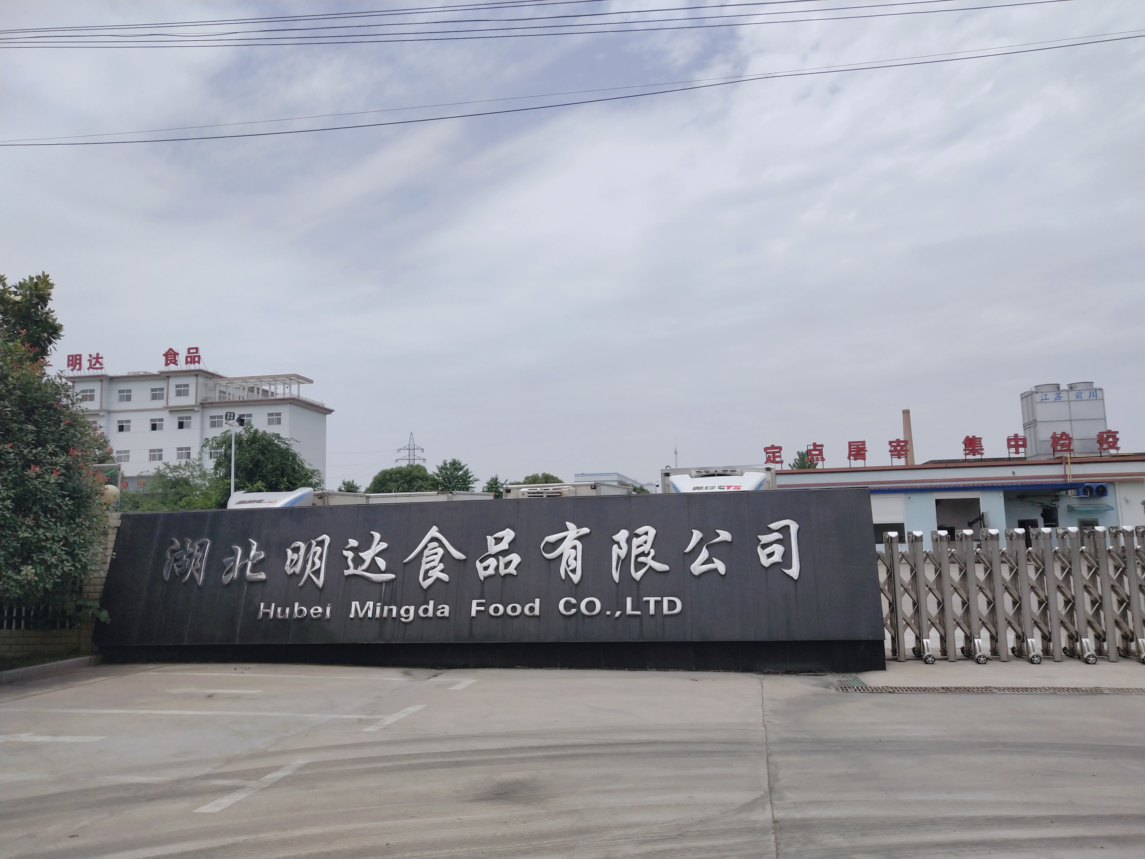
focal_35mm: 30
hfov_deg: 60.0
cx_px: 572
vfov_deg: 46.8
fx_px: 992
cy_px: 430
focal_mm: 3.95
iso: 51
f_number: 1.8
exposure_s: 1/3635
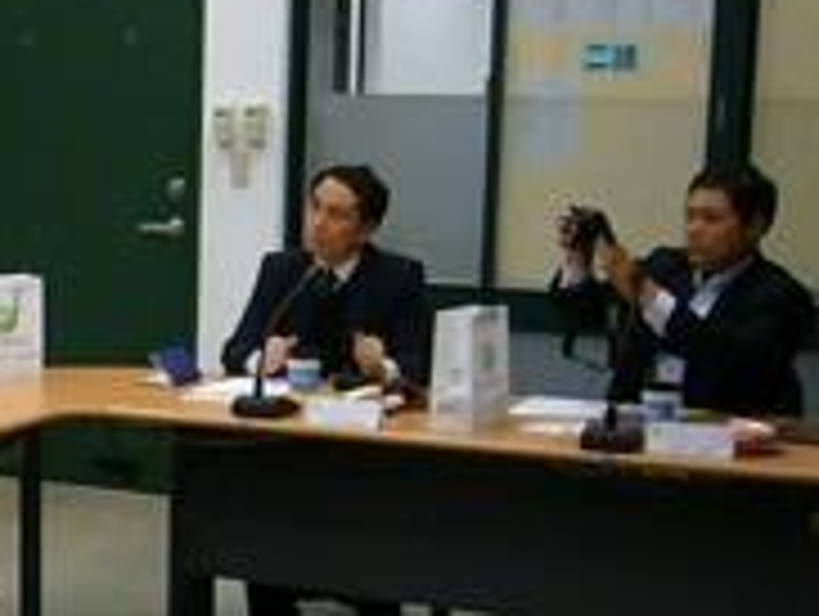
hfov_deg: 21.1
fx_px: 2037
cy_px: 477
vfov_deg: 17.1
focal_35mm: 86
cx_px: -176
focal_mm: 5.8
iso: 800
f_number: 2.8
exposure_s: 1/200
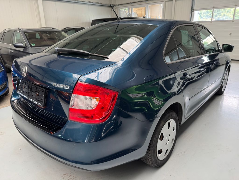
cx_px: 120
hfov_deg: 71.6
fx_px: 166
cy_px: 90
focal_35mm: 24
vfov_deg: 56.8
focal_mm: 6.76
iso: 200
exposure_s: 1/60
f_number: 1.78
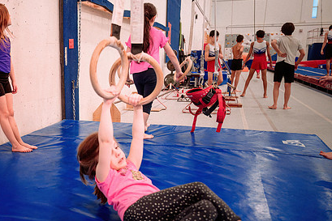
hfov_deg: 43.8
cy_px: 128
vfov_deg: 31.2
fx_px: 397
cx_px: 80
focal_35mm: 43
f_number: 2.8
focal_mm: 25.5
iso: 1600
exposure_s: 1/400
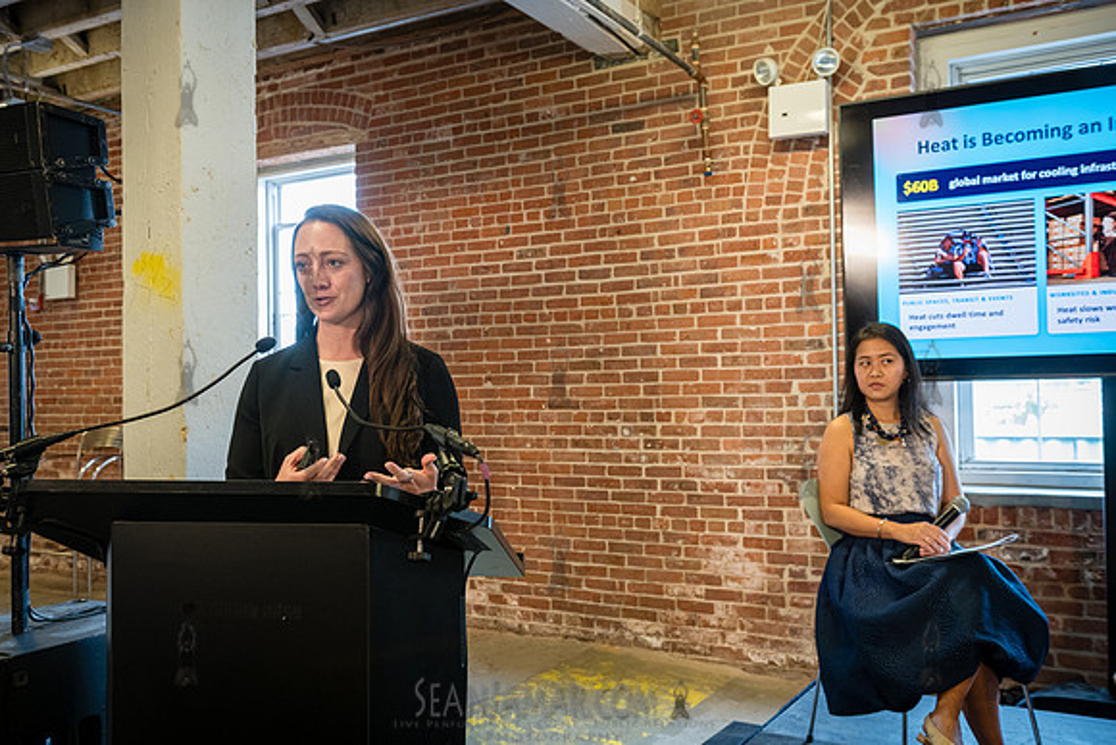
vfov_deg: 41.1
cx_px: 558
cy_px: 372
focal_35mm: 32
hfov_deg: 58.7
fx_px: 992
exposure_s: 1/160
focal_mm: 32
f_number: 5
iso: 2500
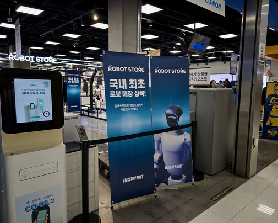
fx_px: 214
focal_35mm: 26
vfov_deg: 54.9
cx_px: 143
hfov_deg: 66.0
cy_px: 109
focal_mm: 6.76
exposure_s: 1/356
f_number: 1.78
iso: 50
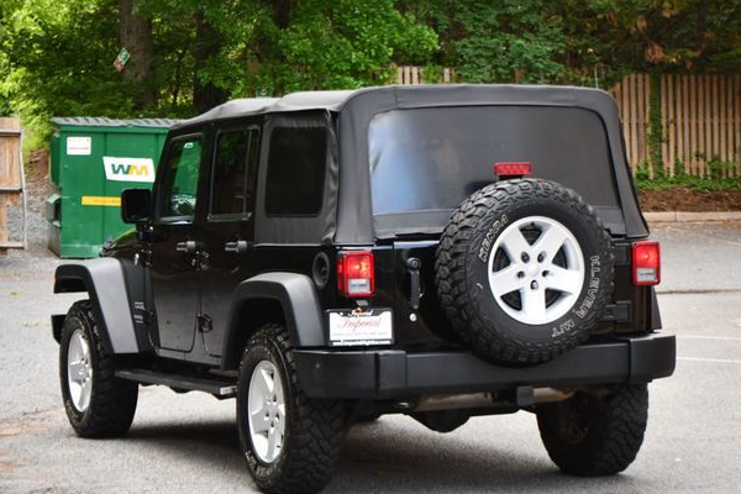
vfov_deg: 12.2
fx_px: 2305
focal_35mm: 112
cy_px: 257
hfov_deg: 18.3
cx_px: 370
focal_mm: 70
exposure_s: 1/250
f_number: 4.5
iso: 720
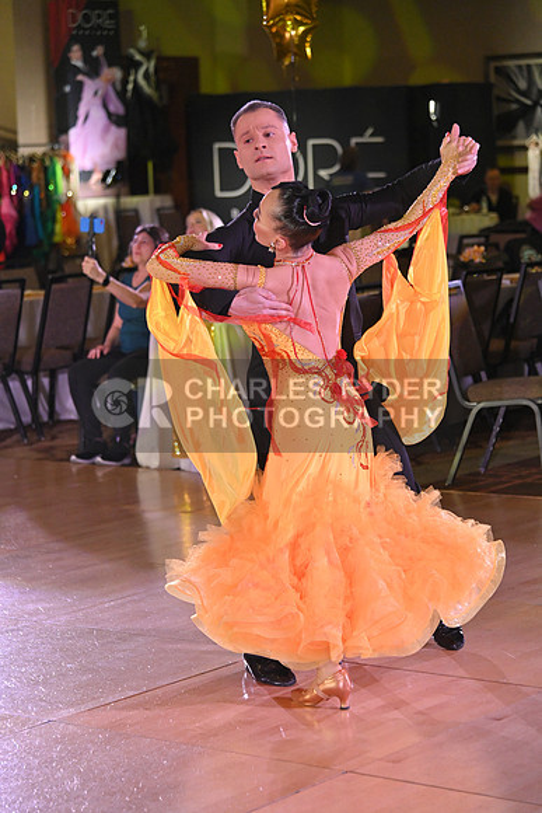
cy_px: 406
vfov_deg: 20.8
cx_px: 271
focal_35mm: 98
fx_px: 2212
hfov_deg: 14.0
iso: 3200
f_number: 5
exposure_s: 1/400
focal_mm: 98
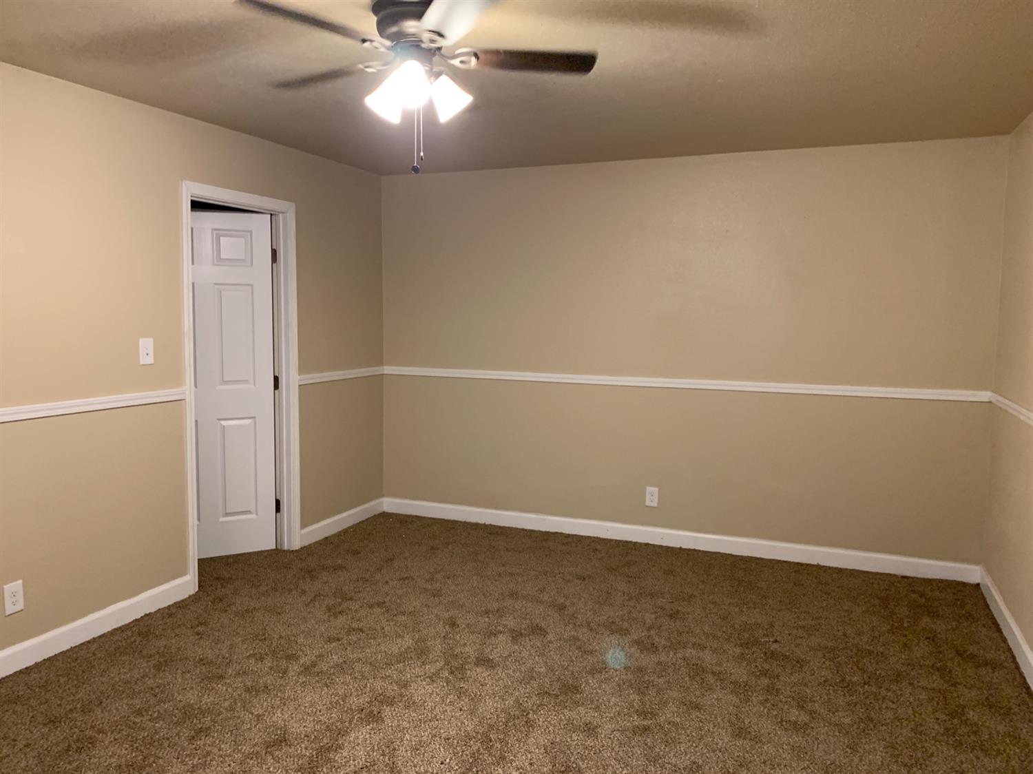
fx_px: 776
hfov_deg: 67.3
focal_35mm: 26
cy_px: 387
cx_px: 516
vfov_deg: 53.0
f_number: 1.8
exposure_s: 1/40
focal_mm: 4.25
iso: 250
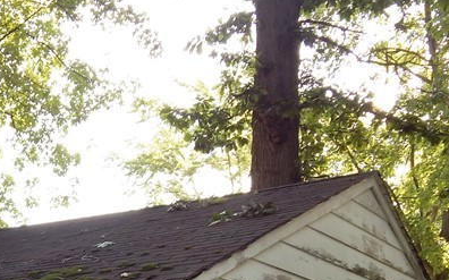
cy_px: 413
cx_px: 5
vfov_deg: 14.4
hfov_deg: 23.4
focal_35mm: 85
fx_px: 1040
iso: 125
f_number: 3.2
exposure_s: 1/200
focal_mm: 5.6
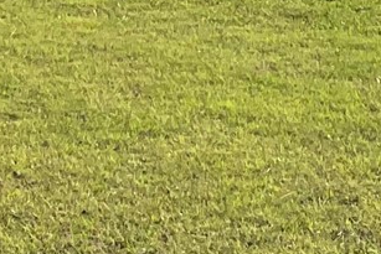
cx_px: 206
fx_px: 2128
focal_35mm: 201
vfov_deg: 6.6
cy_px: -295
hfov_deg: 10.2
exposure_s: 1/1098
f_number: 1.8
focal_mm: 3
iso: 16
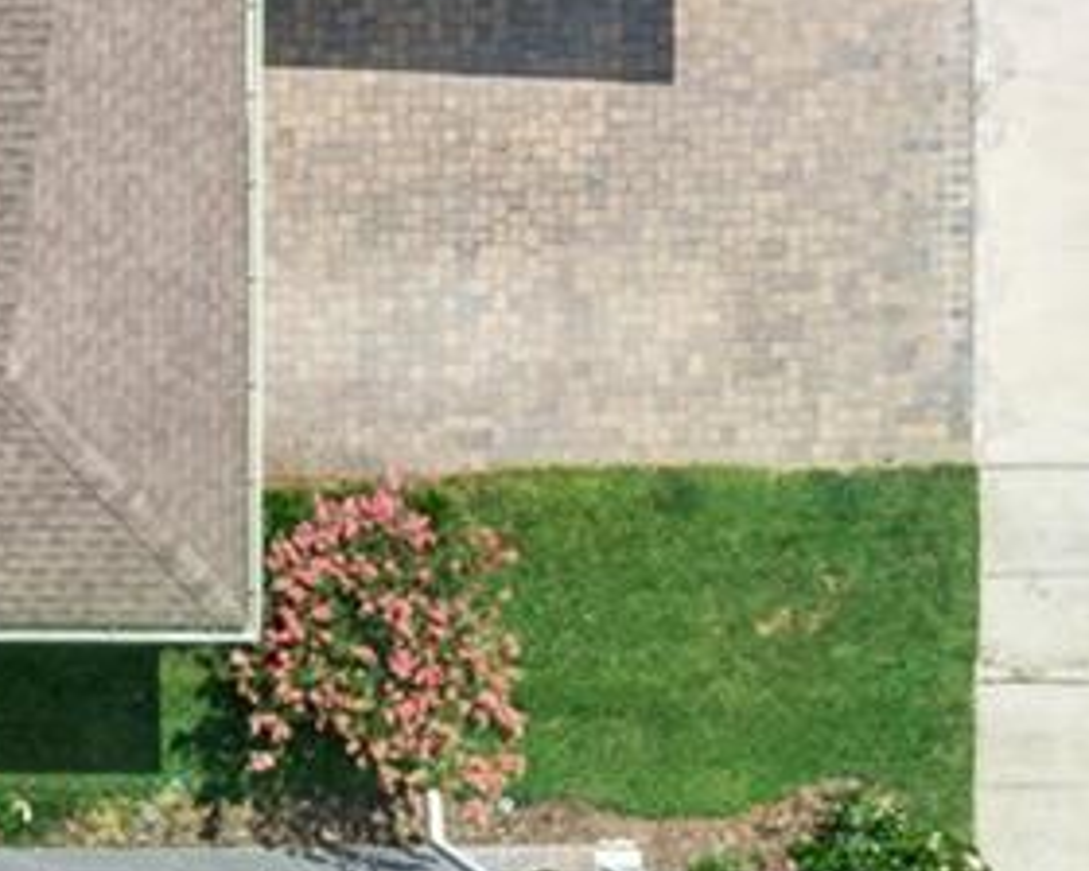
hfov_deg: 11.2
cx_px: -1303
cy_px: -332
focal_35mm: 150
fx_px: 4835
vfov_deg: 10.0
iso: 100
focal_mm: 10.3
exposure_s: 1/3200
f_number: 2.8
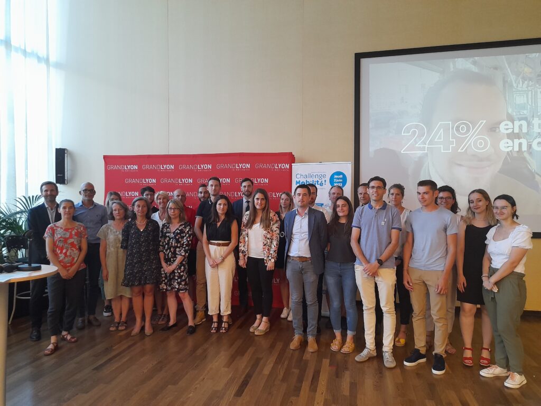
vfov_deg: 54.9
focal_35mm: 25
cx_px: 270
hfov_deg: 69.4
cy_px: 203
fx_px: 391
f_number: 2
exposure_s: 1/50
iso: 250
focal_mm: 4.6
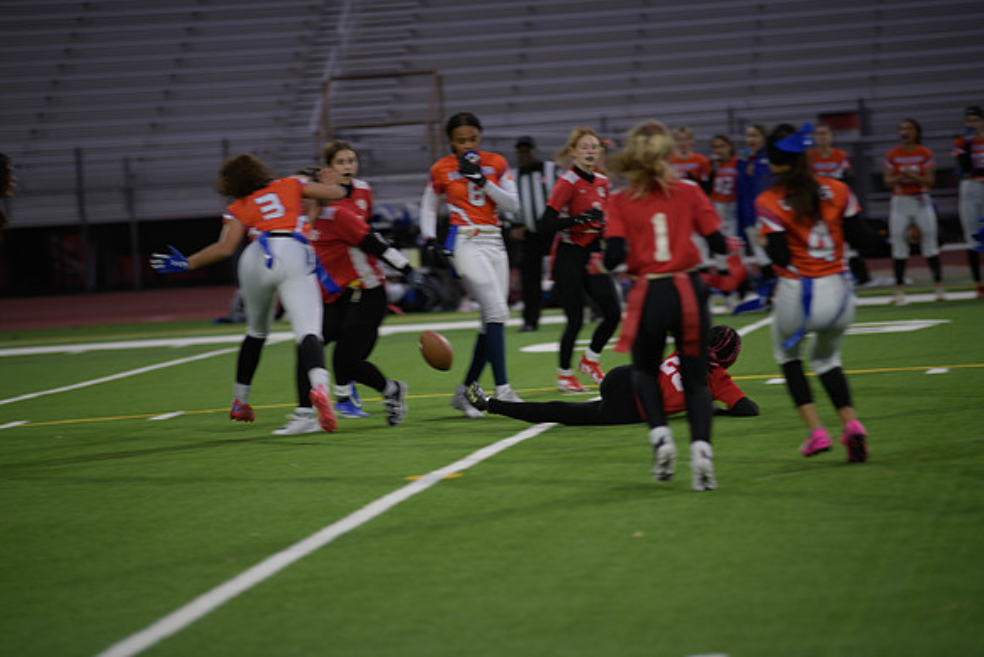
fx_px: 5194
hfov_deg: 10.8
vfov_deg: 7.2
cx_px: 492
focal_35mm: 190
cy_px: 328
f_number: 2.8
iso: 400
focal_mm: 190
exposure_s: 1/200
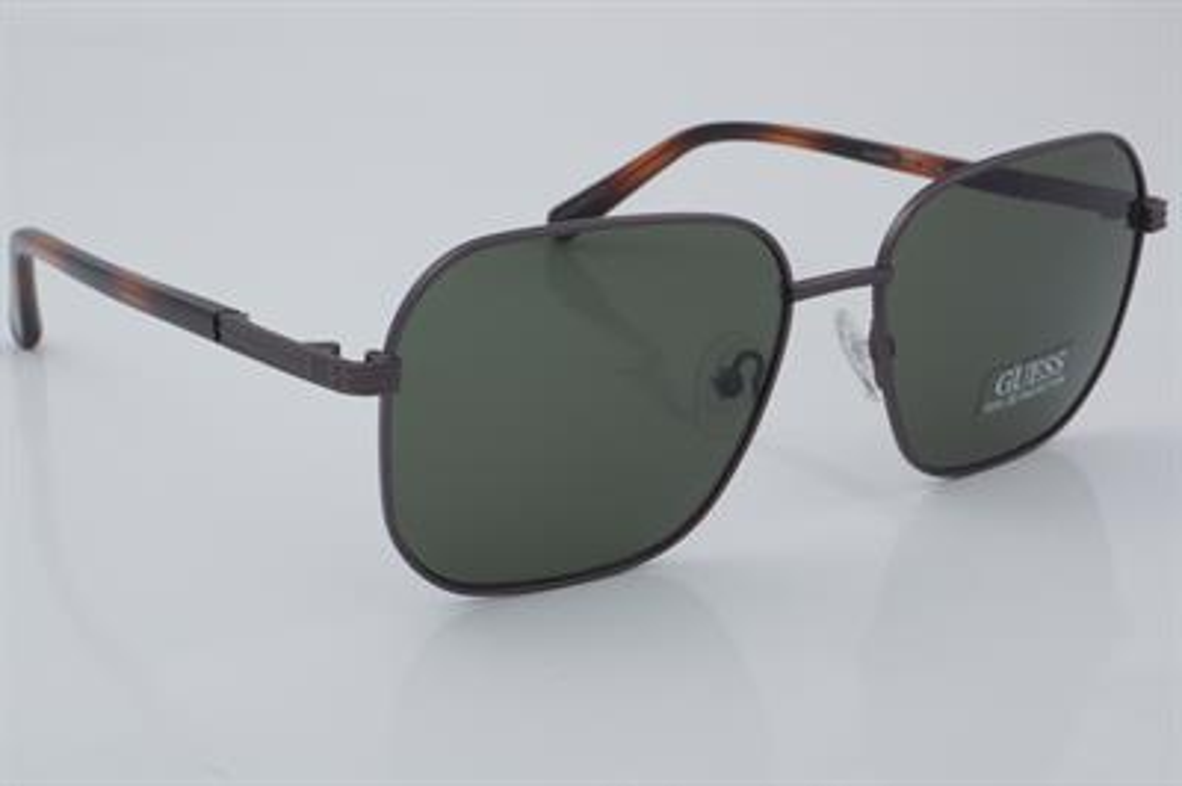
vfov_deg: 20.1
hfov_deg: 29.9
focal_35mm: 68
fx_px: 2214
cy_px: 393
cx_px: 591
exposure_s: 1/4
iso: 100
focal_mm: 45
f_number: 32
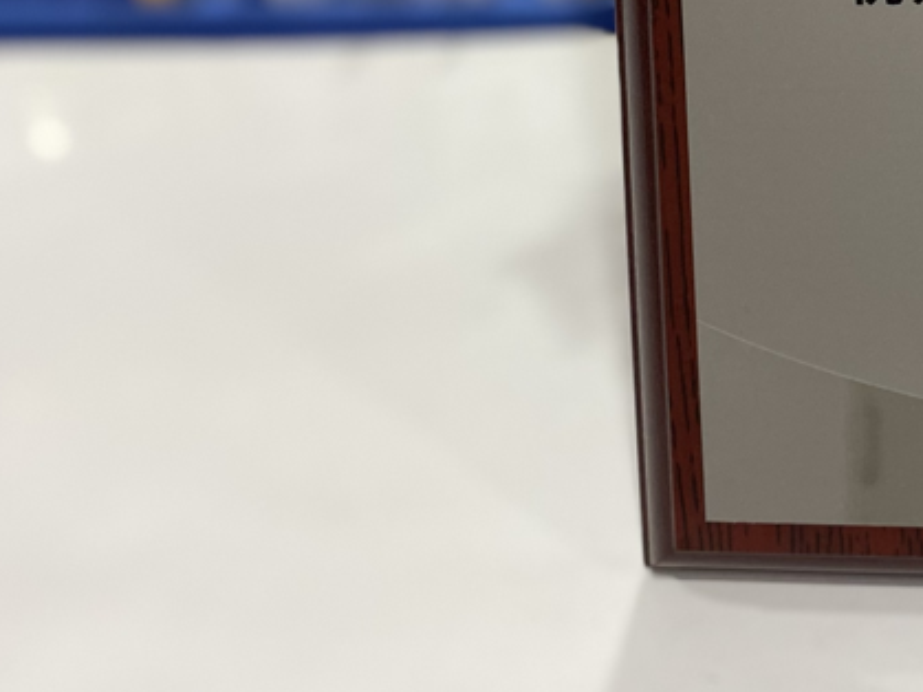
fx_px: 1999
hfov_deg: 23.8
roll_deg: +1.5
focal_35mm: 75
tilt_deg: -28.7
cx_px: 1100
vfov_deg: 18.5
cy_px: -162
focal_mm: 4.25
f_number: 1.8
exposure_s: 1/50
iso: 125
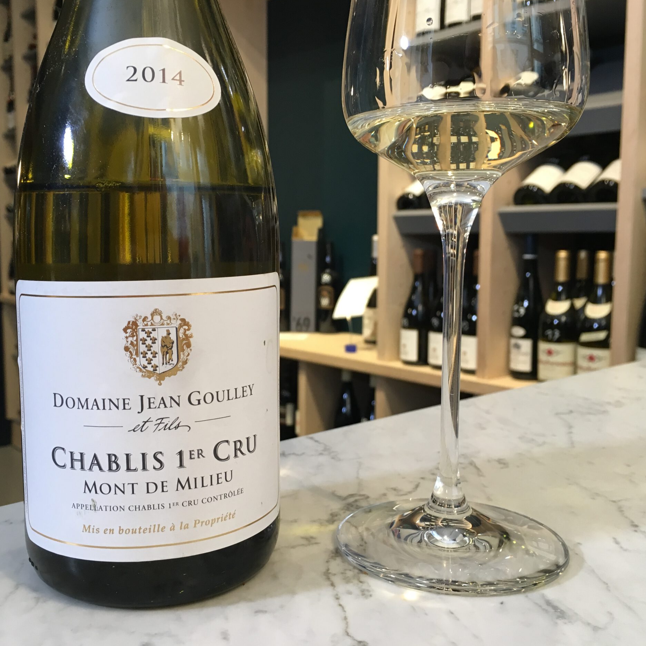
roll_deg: +0.3
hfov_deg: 47.0
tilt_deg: -6.7
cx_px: 270
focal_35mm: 35
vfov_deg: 47.2
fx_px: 739
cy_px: 322
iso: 100
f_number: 2.2
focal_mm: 4.15
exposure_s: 1/33
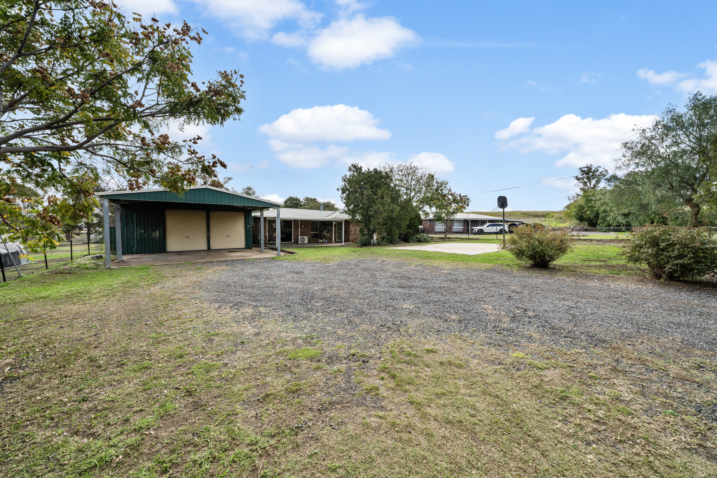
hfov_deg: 112.6
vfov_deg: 90.0
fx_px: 239
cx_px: 358
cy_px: 239
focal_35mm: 12
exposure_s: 1/200
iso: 100
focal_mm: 12
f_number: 8
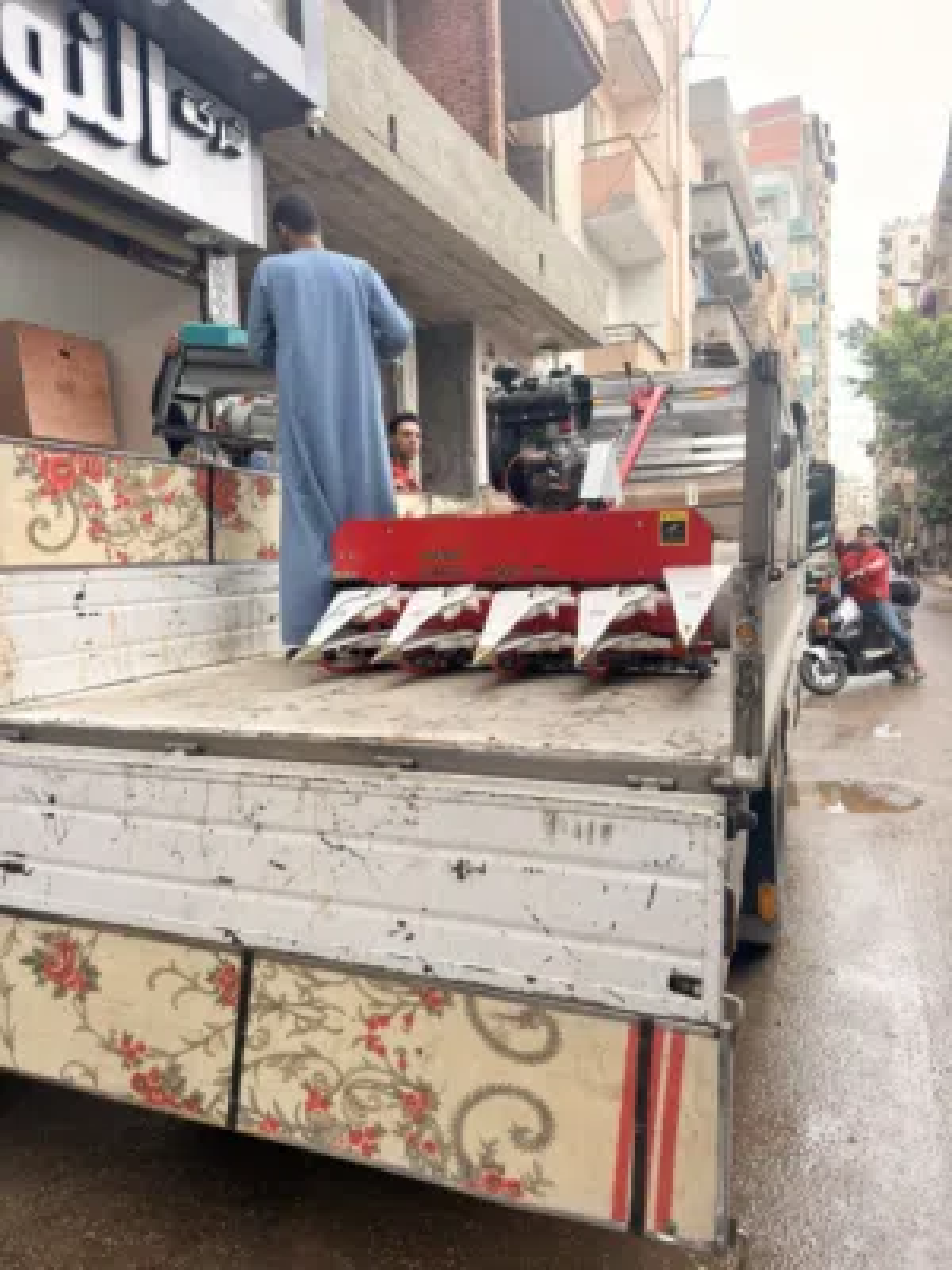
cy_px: 635
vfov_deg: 71.6
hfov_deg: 56.8
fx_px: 880
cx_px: 476
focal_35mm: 24
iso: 64
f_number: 1.78
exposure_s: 1/234
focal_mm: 6.76
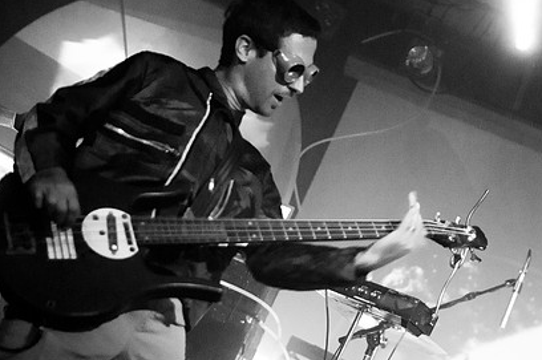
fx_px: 962
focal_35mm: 64
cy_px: 152
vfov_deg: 21.2
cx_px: 306
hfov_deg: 31.4
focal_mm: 30
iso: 1000
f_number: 1.8
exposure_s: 1/80
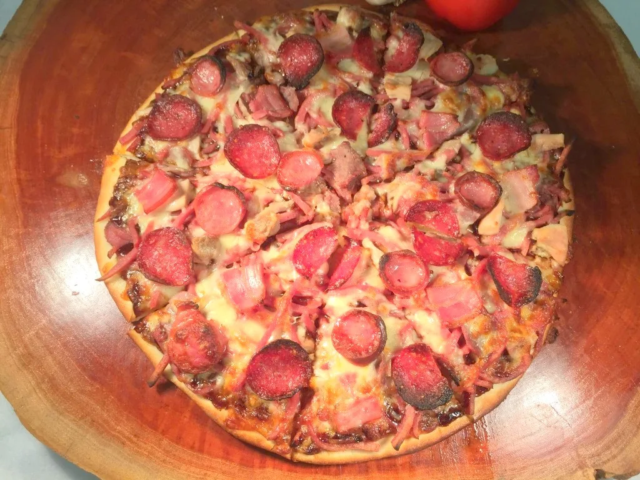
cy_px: 240
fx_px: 536
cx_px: 320
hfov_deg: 61.7
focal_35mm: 29
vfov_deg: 48.2
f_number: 2.2
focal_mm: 4.15
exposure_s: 1/125
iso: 32
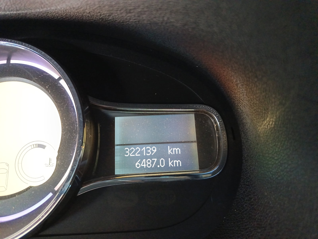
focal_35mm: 24
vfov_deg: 56.8
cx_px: 159
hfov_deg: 71.6
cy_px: 120
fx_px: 220
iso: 4103
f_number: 1.75
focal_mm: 5.25
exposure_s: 1/25
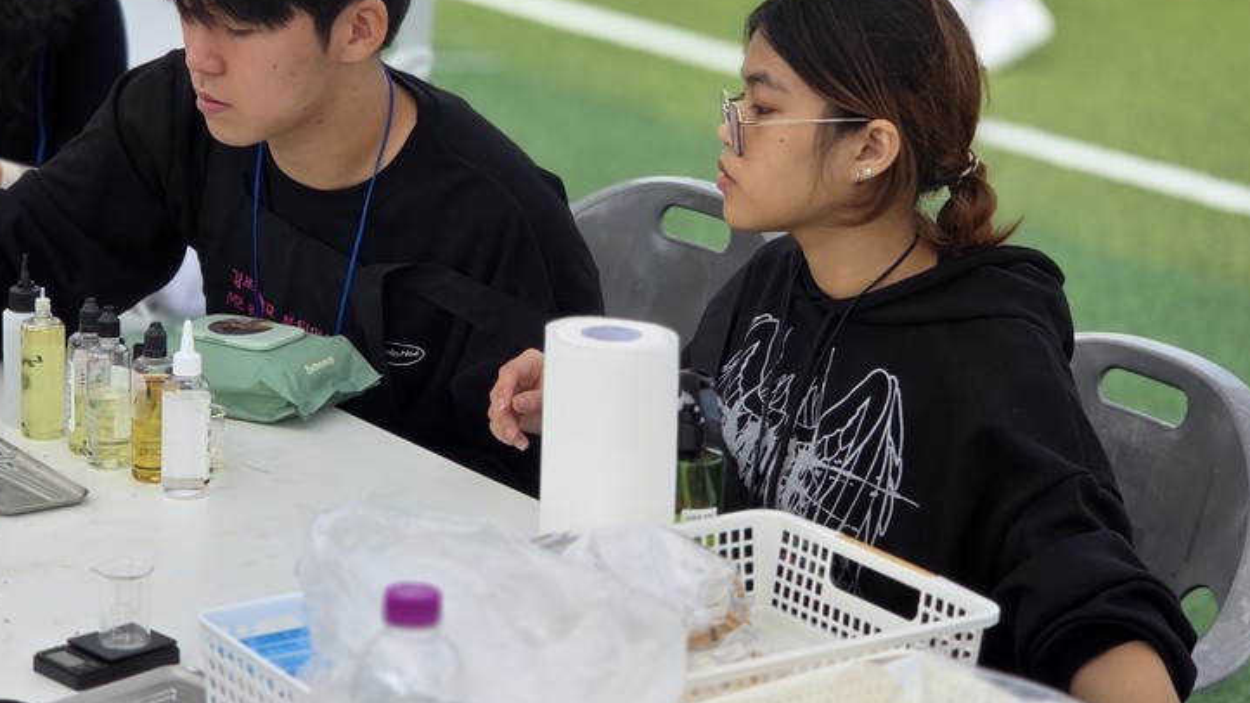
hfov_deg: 21.3
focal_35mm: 100
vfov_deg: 12.1
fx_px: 3314
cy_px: 237
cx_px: 528
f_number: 2.4
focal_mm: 7
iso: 25
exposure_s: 1/471
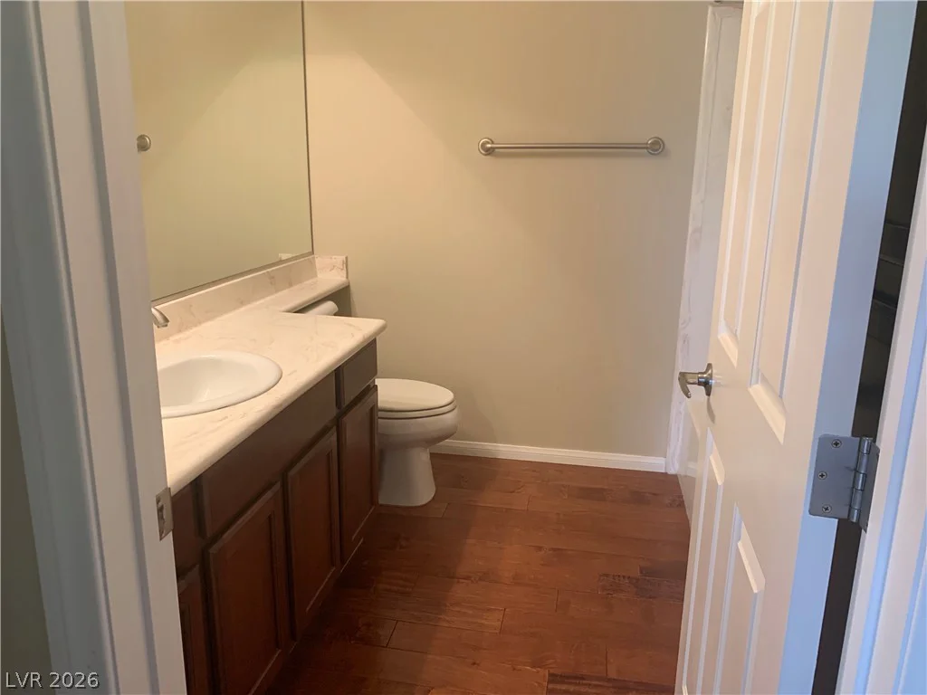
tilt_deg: -12.8
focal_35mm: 26
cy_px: 348
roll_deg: -0.9
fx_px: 696
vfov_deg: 53.1
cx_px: 464
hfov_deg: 67.3
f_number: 1.8
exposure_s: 1/60
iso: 200
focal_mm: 4.25
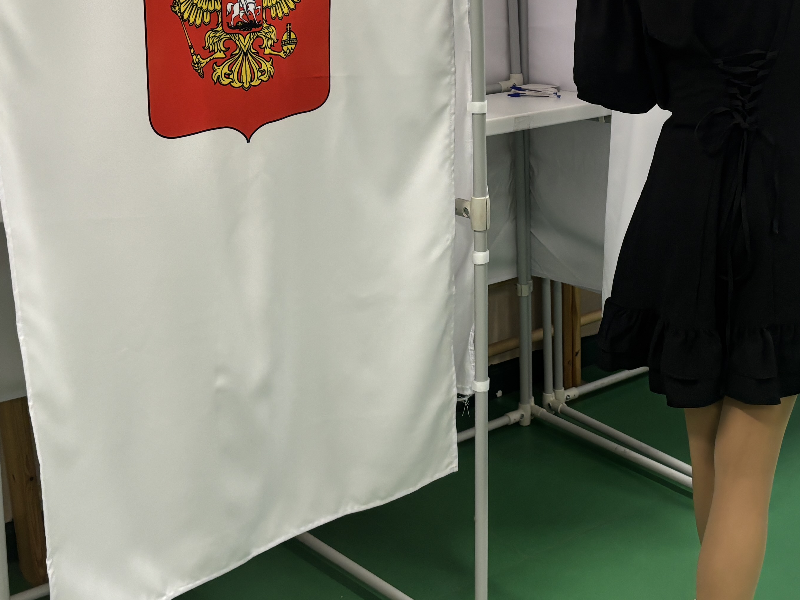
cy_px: 169
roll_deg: +0.5
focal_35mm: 55
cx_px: 531
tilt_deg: -12.2
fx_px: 1271
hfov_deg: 34.6
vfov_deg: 26.3
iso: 80
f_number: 1.6
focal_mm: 5.96
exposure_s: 1/100
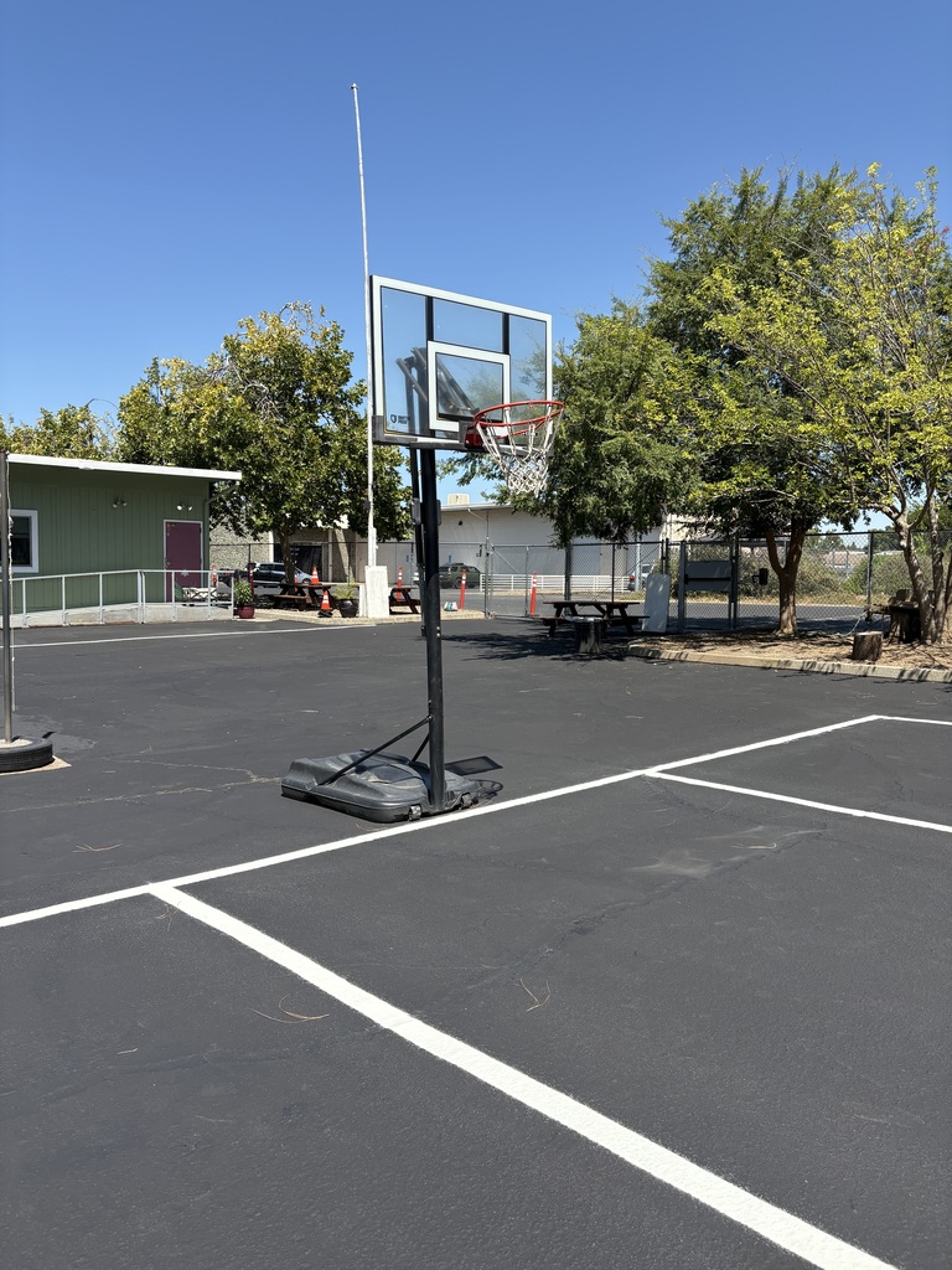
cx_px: 476
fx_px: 953
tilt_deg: -3.4
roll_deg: -0.9
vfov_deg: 67.3
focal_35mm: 26
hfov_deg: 53.1
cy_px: 635
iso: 64
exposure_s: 1/2985
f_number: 1.6
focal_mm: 5.96
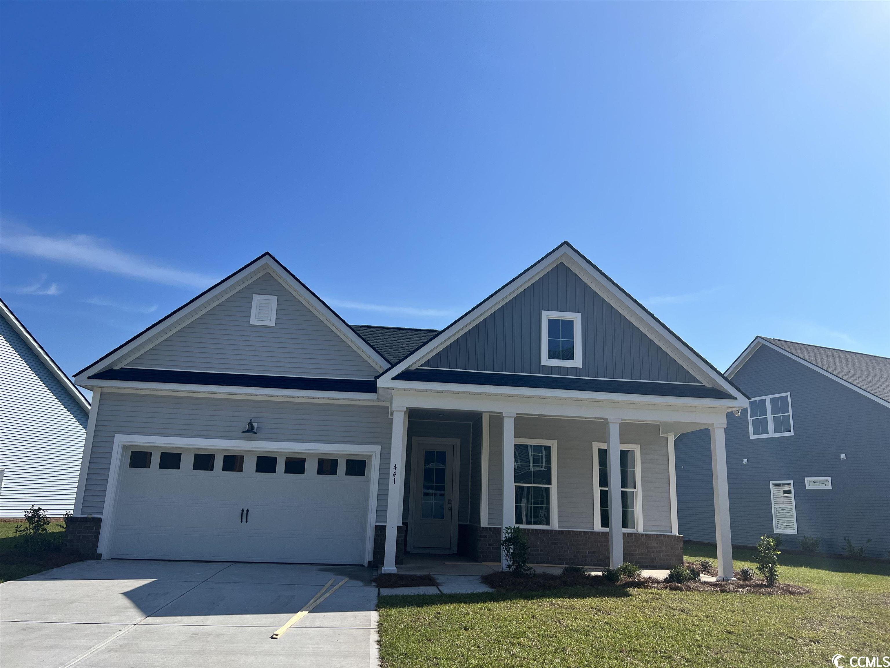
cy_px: 334
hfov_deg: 67.3
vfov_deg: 53.1
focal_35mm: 26
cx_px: 445
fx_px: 668
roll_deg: -1.7
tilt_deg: +12.3
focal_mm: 5.7
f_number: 1.5
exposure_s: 1/6579
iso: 50
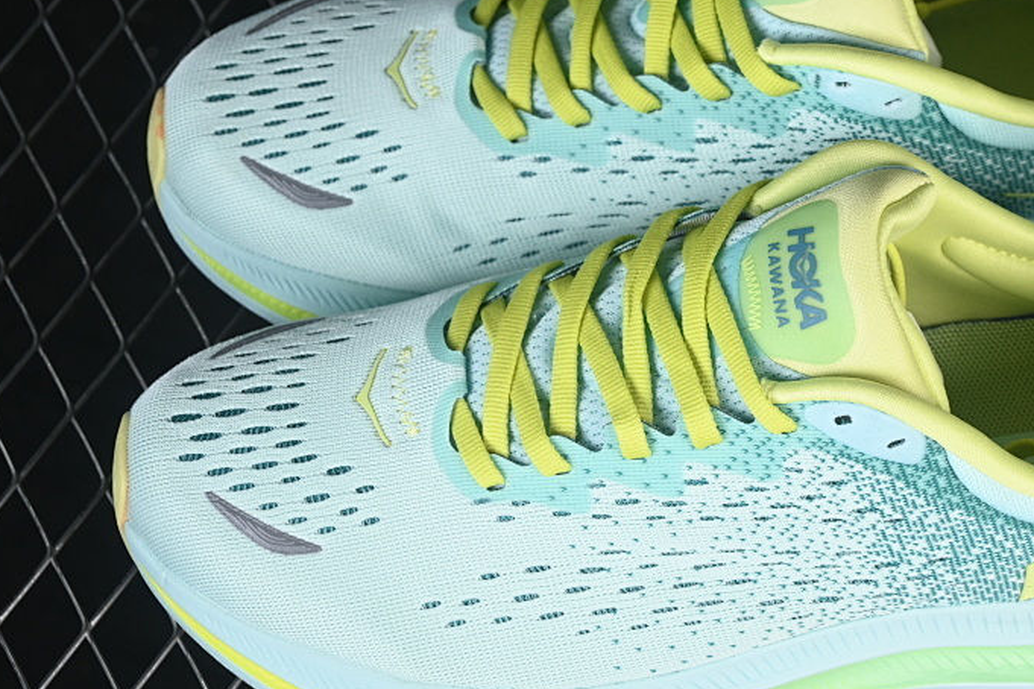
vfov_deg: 11.5
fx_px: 3418
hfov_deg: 17.1
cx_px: 726
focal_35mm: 119
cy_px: 317
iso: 160
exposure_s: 1/80
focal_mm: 50
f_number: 7.1
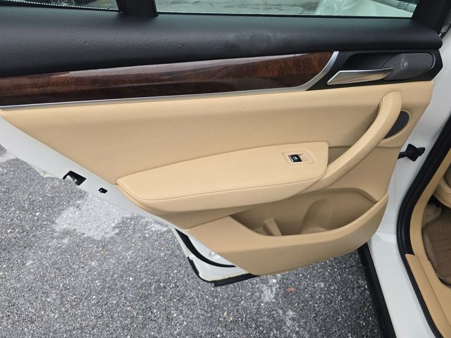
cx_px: 226
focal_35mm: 23
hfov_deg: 73.9
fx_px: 300
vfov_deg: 58.9
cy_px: 169
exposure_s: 1/180
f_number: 1.7
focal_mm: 6.3
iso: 64
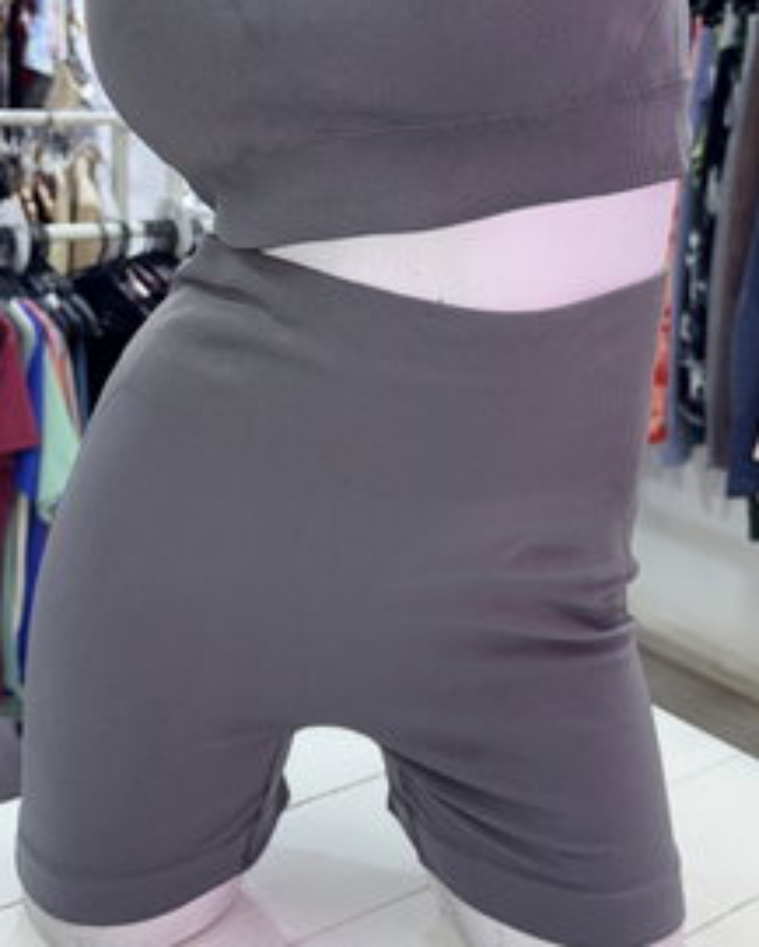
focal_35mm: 46
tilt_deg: -8.4
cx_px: 399
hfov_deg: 32.8
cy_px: 257
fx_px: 1291
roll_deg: -3.4
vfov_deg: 39.4
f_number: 1.78
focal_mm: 6.76
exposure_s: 1/61
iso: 50
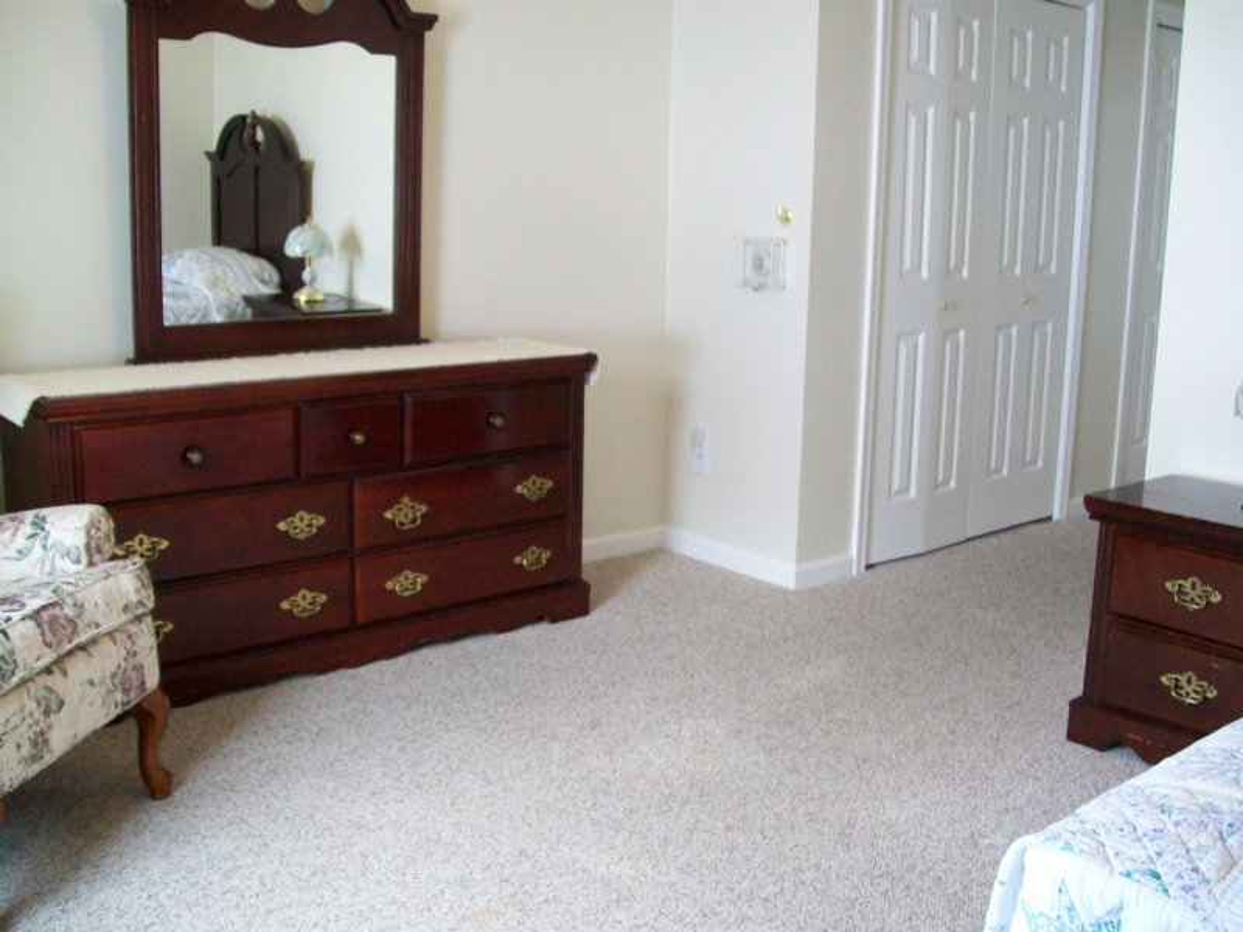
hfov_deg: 51.4
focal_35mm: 36
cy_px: 466
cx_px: 622
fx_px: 1293
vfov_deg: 39.7
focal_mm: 6
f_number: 2.7
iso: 160
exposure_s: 1/15
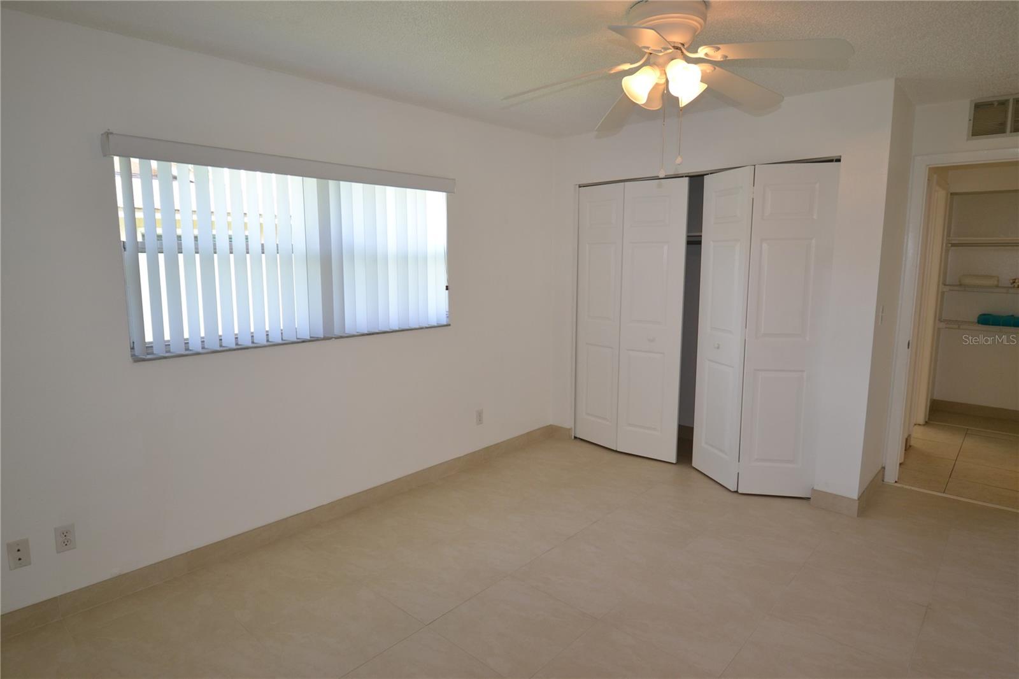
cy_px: 340
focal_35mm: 20
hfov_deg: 85.4
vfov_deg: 63.2
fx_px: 552
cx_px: 510
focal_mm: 13
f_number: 4
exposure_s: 1/125
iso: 320
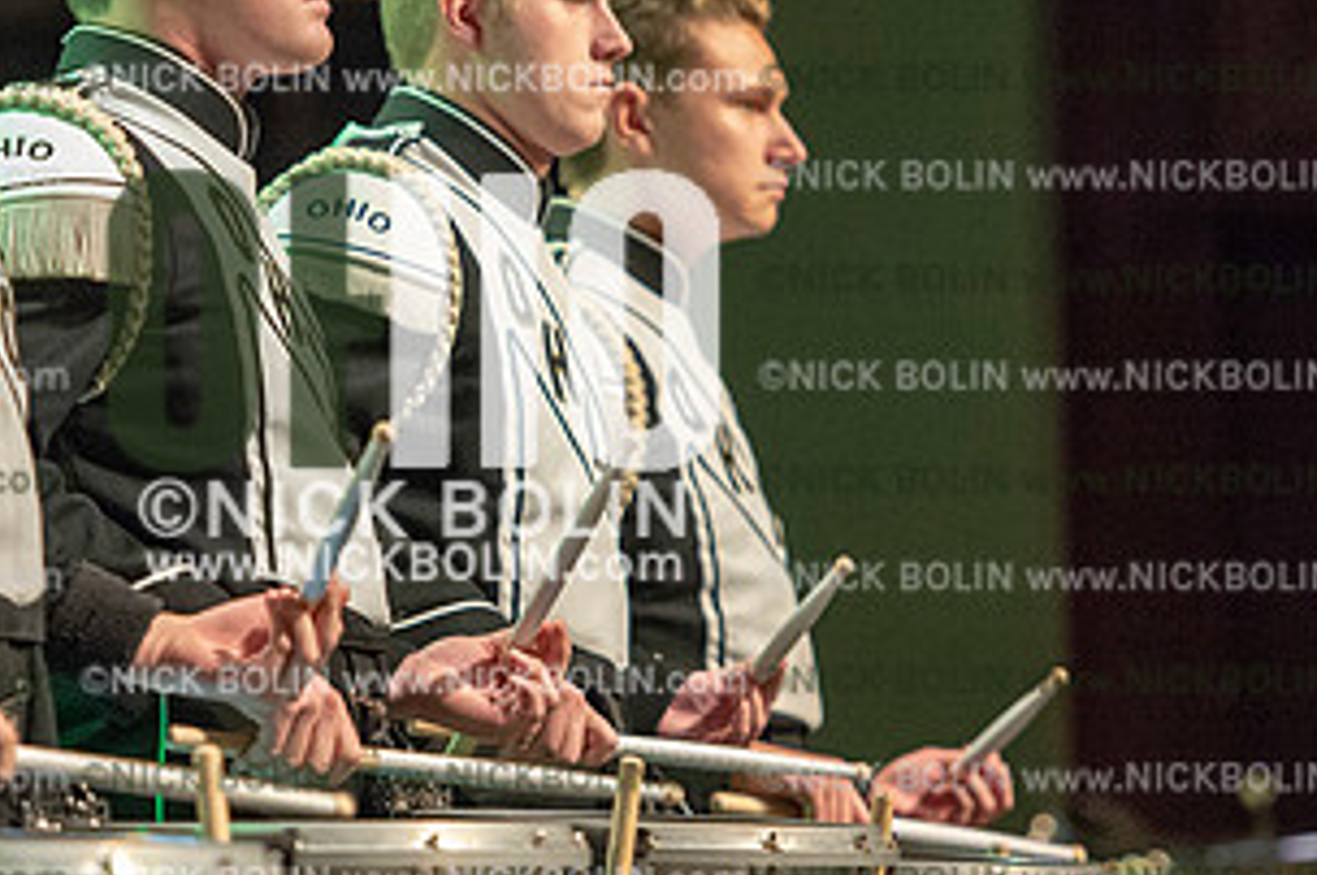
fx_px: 10817
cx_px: 412
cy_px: 377
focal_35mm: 296
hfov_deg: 7.0
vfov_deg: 4.6
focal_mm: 155
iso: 8000
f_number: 2.8
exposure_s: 1/800
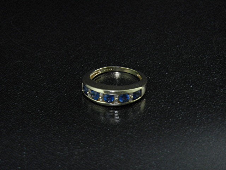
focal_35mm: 77
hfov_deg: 25.3
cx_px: 113
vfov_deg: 19.1
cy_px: 85
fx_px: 503
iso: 800
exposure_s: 1/30
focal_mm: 13.9
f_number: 8.6
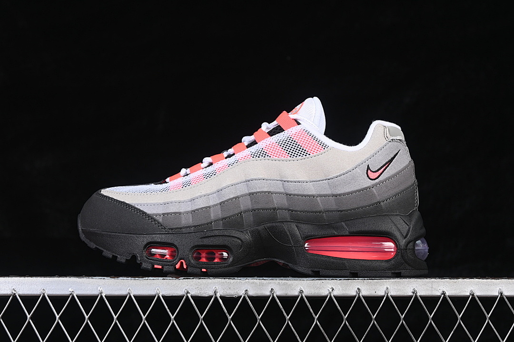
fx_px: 1071
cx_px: 257
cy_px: 171
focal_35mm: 75
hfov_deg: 27.0
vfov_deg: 18.2
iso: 160
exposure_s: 1/60
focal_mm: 50
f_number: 7.1
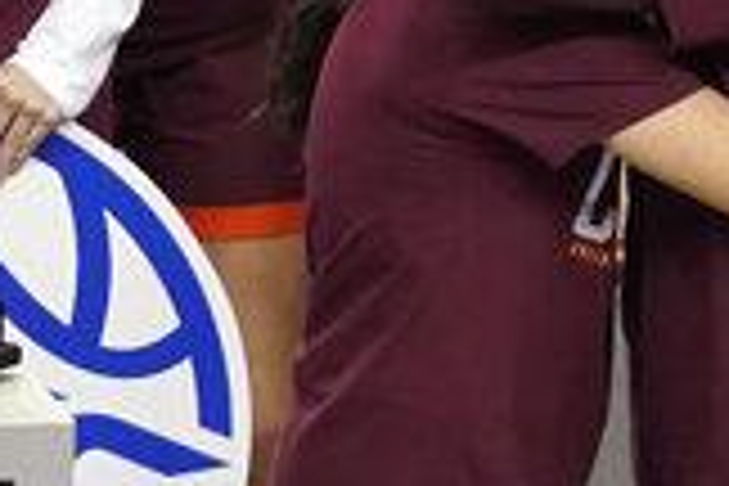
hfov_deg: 2.3
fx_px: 17920
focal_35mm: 885
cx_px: 266
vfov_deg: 1.6
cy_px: -106
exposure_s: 1/800
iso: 4000
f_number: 4
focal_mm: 280
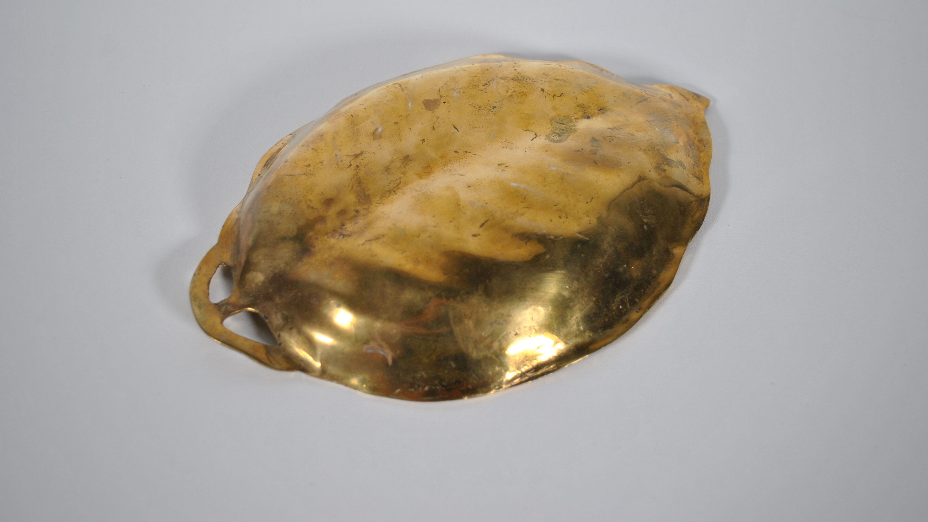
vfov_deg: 31.1
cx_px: 467
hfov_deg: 52.8
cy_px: 218
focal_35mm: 38
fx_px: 935
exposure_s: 1/125
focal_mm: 24
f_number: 4
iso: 200
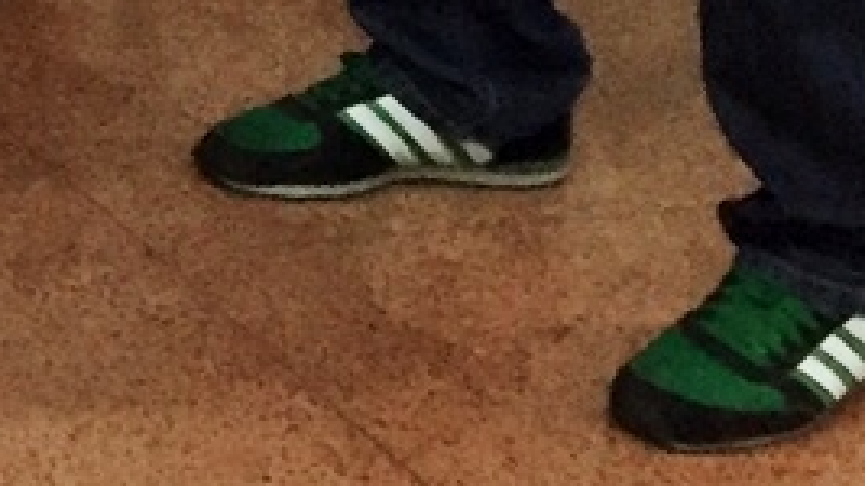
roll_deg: -0.4
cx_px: -1170
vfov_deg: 5.9
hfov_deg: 9.9
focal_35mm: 193
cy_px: -894
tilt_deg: -11.3
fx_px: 4425
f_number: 2.2
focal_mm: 4.15
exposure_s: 1/25
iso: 250
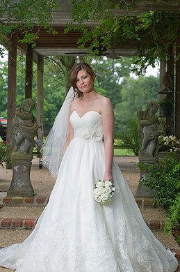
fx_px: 910
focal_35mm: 121
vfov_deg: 16.9
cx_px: 93
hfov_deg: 11.3
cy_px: 141
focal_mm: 105
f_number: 6.3
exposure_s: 1/200
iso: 500
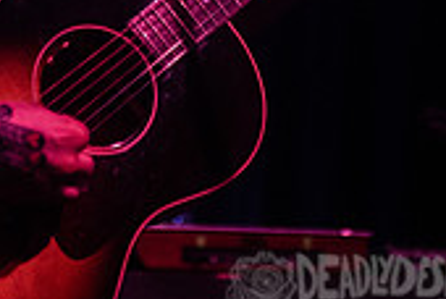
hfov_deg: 11.1
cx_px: 139
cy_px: -247
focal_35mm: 185
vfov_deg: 7.2
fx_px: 2296
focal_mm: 70
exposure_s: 1/250
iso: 2500
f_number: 3.2
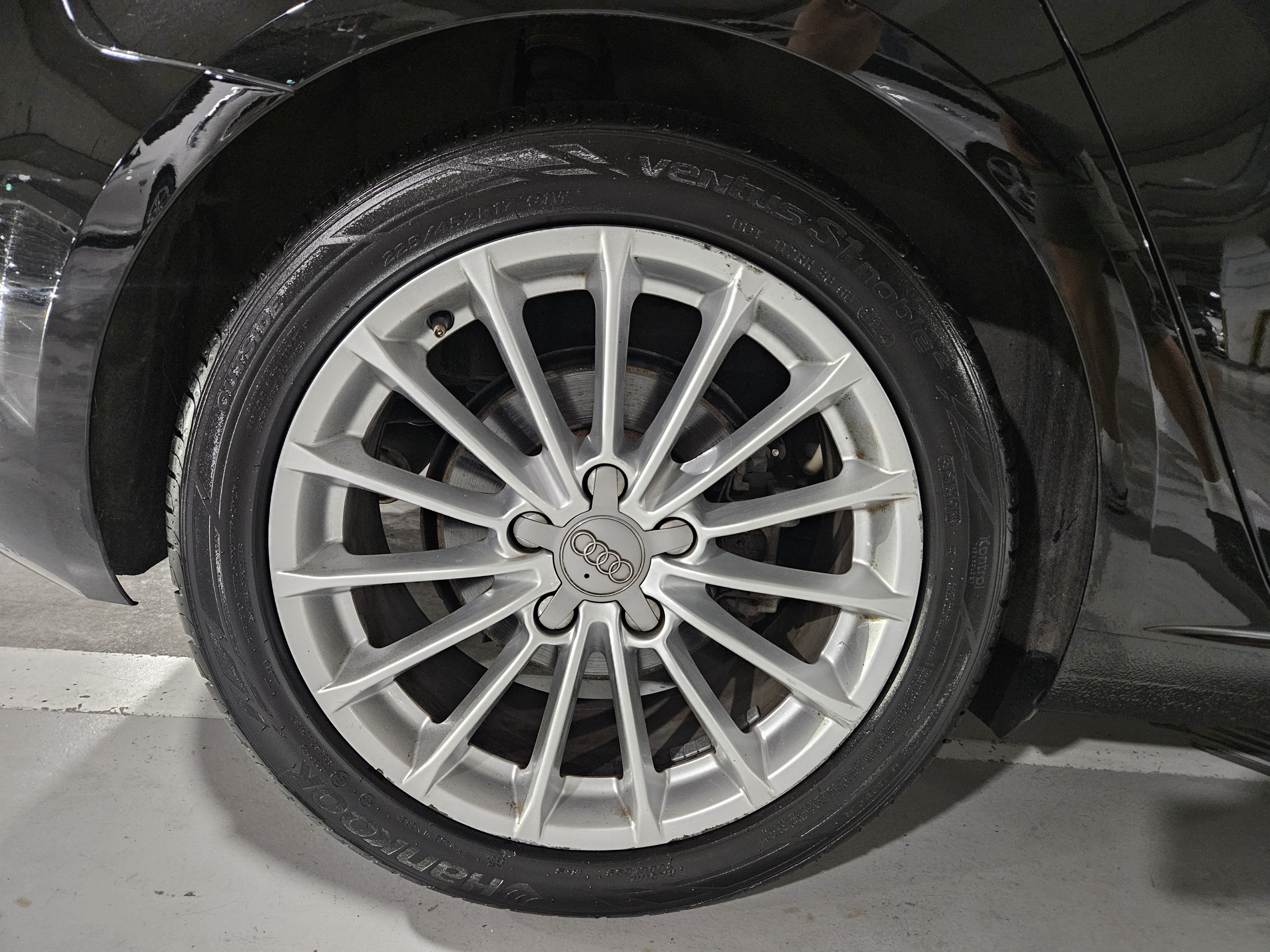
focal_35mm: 23
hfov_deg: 73.9
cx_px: 635
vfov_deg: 58.9
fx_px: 844
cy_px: 476
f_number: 1.8
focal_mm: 5.4
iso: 640
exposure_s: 1/30
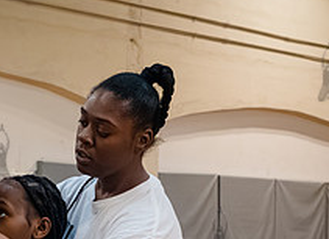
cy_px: 294
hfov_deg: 17.5
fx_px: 1061
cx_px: 66
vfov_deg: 12.5
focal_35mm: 113
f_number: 5.6
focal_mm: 35
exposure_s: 1/800
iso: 8000
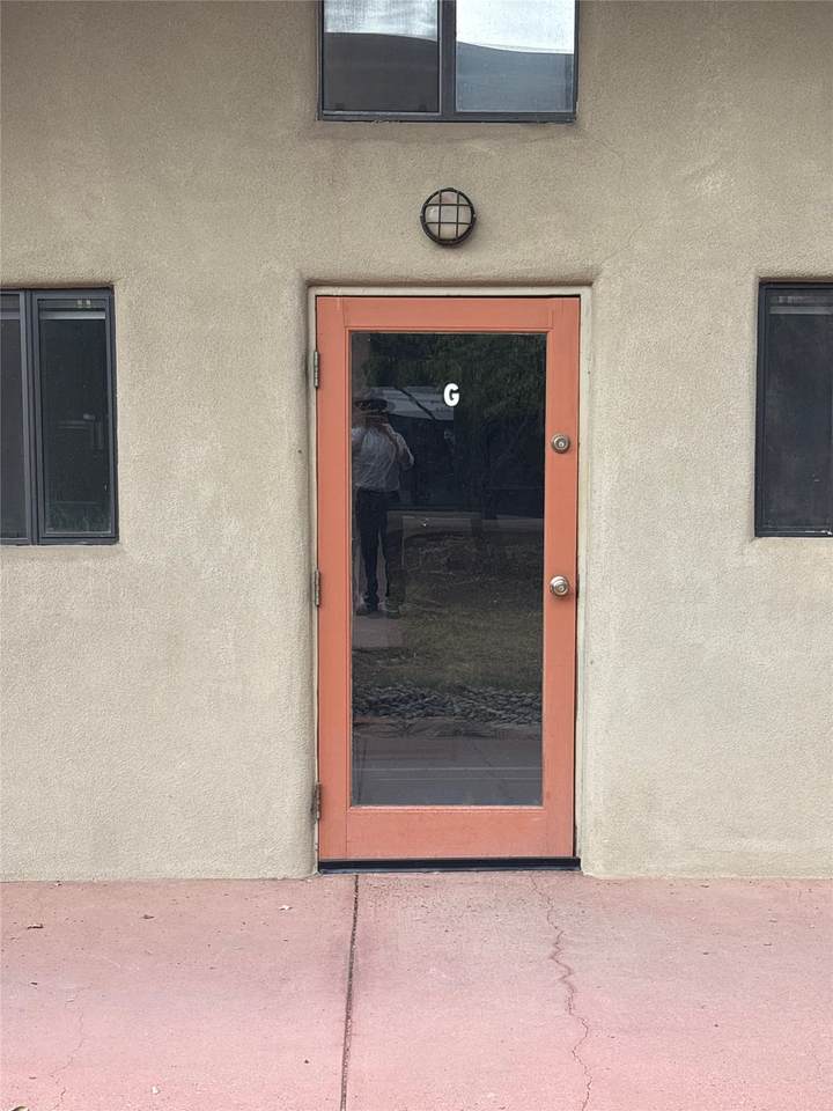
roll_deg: -0.3
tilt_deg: -5.1
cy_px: 556
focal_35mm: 52
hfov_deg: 28.0
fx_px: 1668
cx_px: 416
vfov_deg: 36.8
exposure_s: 1/122
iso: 40
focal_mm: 5.96
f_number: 1.6
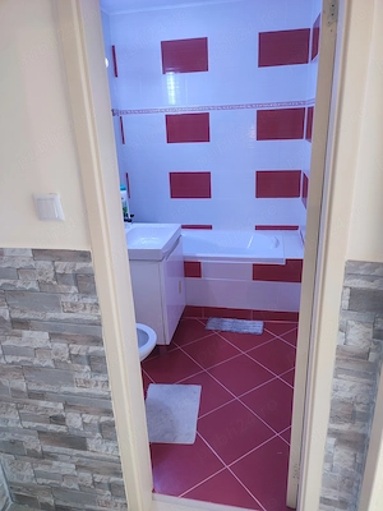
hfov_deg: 54.9
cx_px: 192
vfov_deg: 69.4
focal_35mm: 25
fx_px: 369
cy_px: 256
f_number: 1.9
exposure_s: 1/25
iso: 716
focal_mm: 6.04
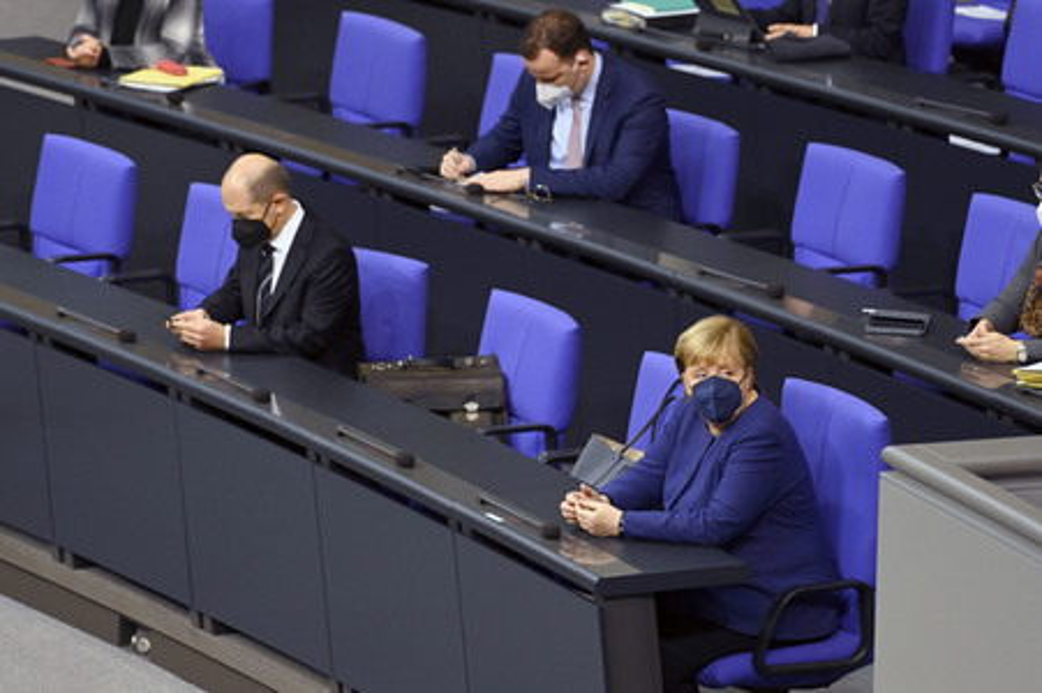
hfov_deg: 9.0
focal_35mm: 230
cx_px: 521
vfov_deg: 6.0
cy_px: 346
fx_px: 6652
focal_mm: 230
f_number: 5.6
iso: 8000
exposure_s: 1/250
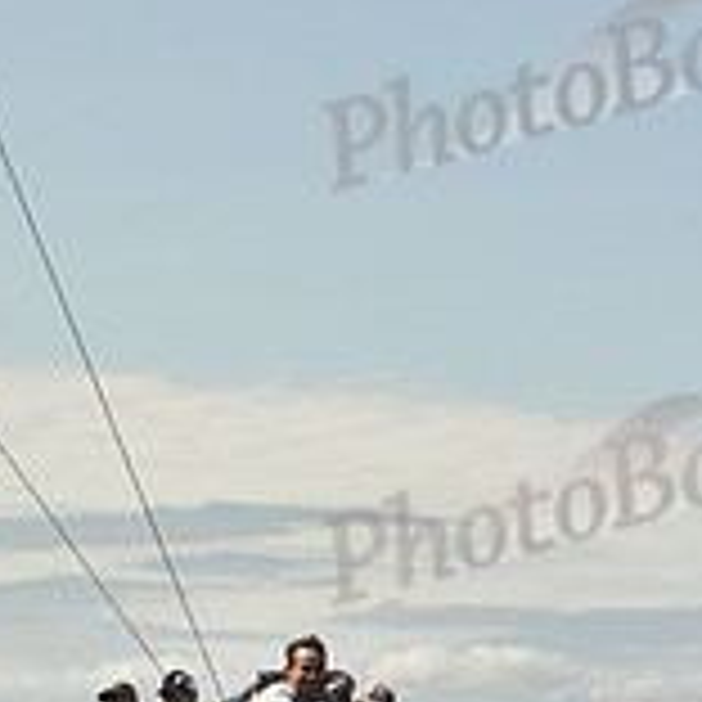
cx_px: 94
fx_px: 5071
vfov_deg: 7.9
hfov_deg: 7.9
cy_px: 785
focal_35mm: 221
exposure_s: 1/800
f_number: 10
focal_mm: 70
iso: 250
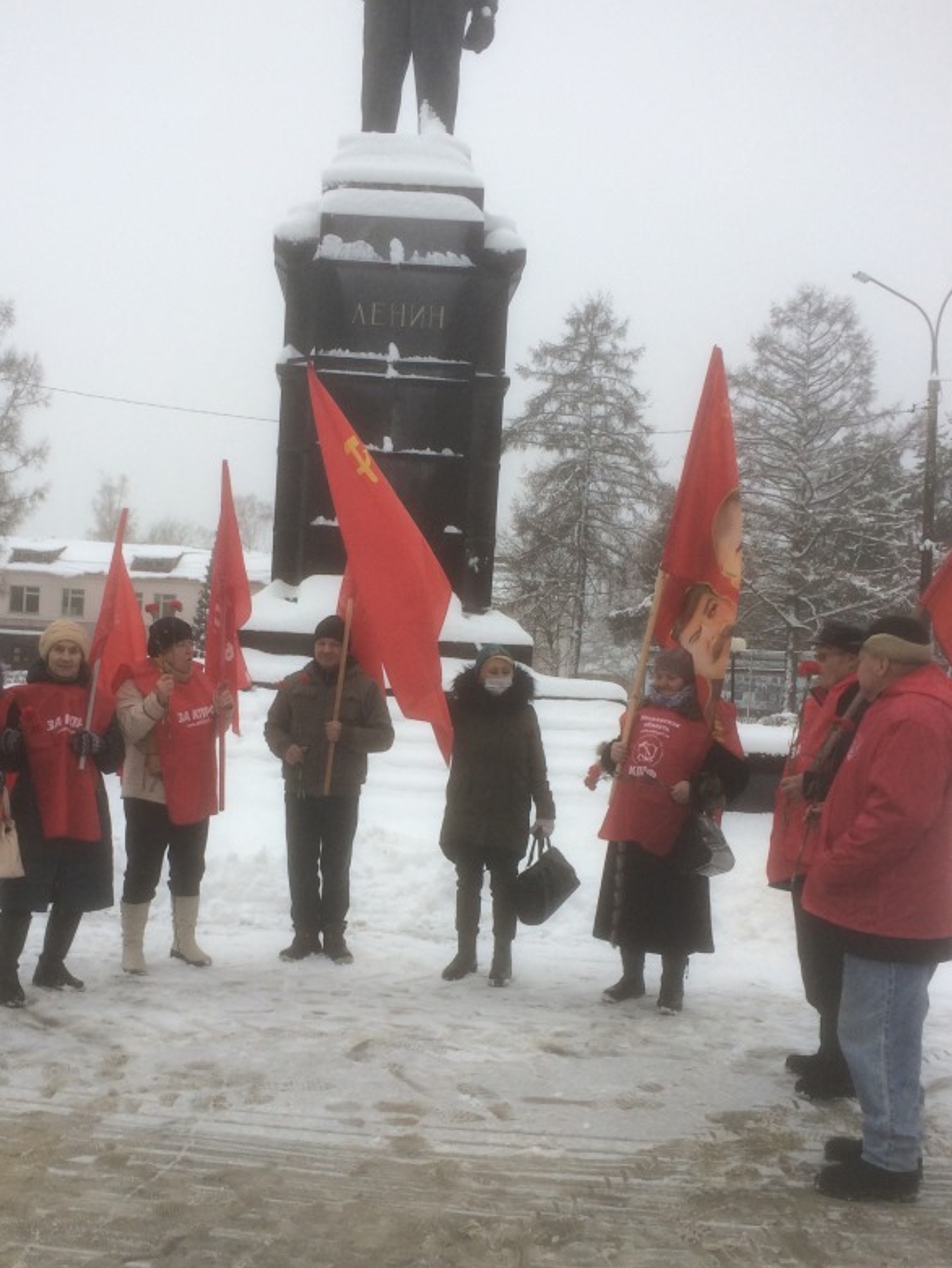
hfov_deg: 37.6
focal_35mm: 38
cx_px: 393
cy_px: 713
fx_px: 1393
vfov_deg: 48.9
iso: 32
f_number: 2.2
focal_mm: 4.15
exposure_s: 1/306
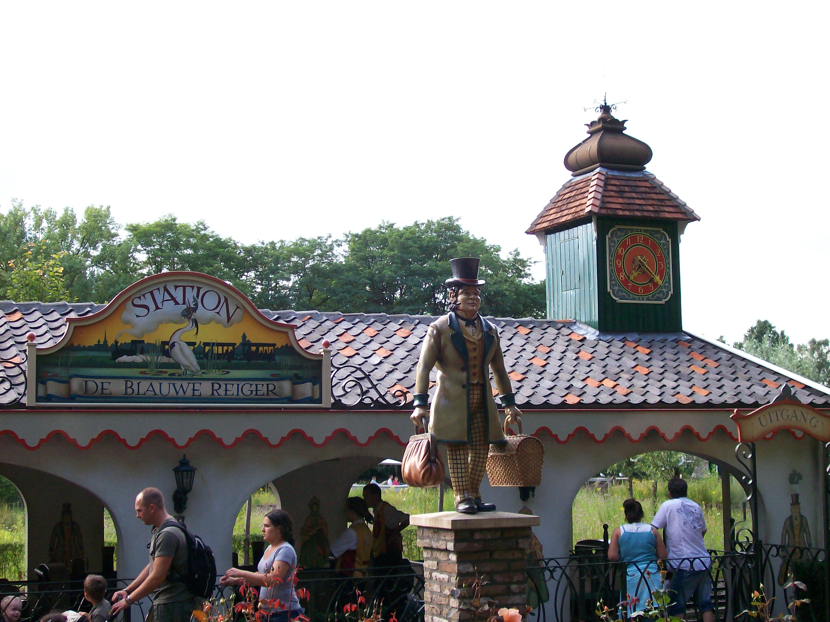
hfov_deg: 34.4
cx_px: 415
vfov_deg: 26.1
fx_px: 1342
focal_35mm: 56
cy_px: 311
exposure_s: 1/159
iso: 80
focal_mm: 9.4
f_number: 3.4
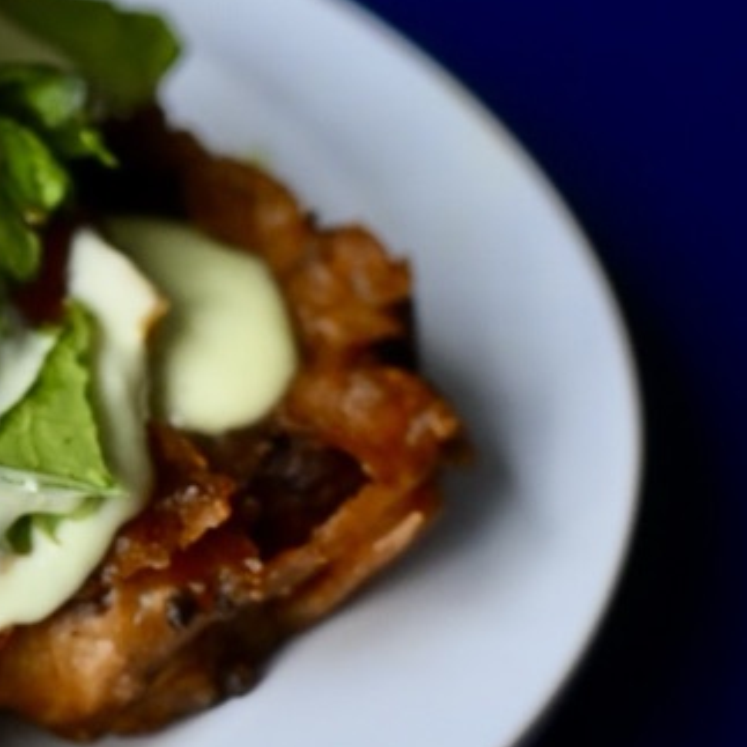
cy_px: 288
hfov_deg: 12.5
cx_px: -527
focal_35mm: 129
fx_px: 3149
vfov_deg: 13.5
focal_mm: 35
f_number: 4.5
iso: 1600
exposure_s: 1/800
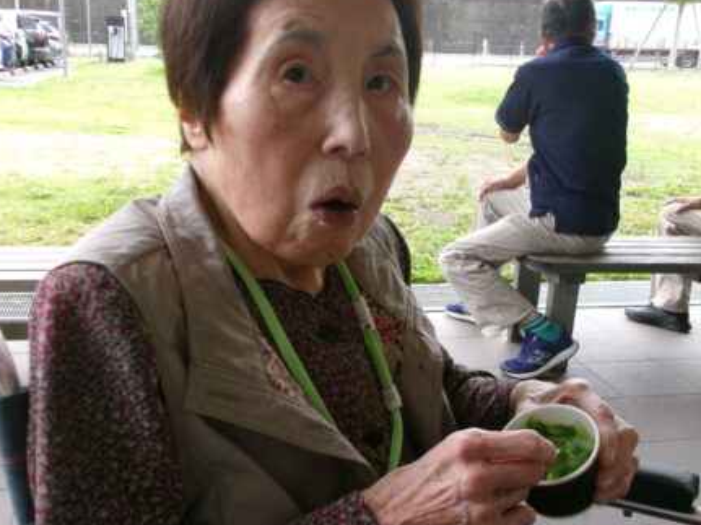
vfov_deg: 36.6
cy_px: 319
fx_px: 790
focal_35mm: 39
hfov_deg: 47.9
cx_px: 332
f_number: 3.9
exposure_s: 1/85
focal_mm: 5.1
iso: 100
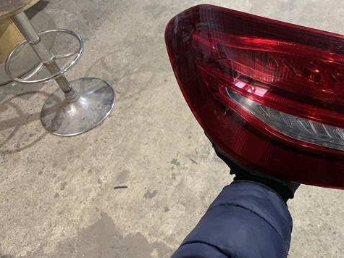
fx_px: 348
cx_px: 230
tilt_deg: -50.5
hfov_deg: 51.6
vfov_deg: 40.4
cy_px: 99
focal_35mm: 35
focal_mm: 4.2
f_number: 1.6
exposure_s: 1/50
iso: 250
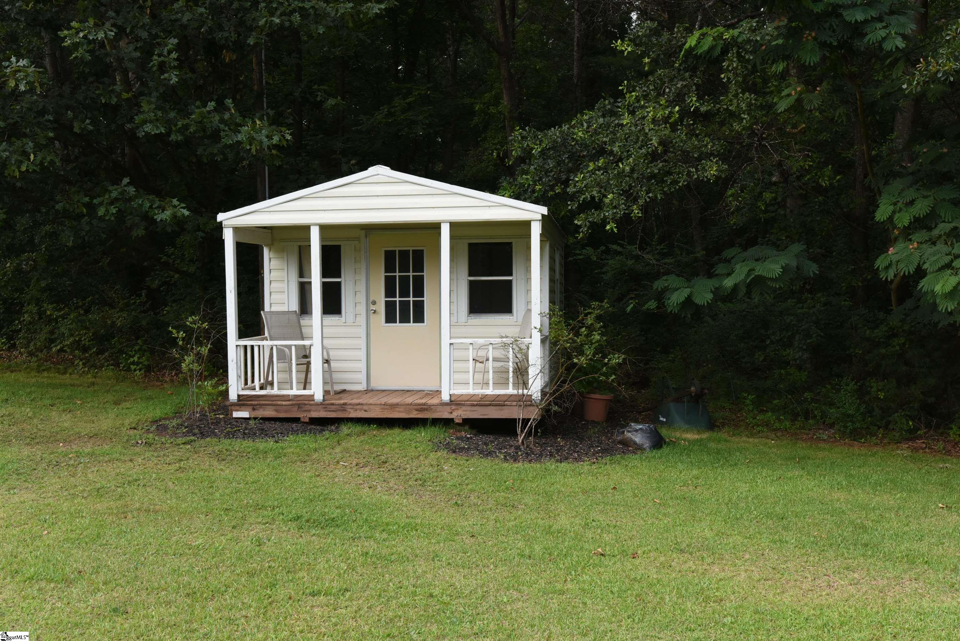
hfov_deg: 54.4
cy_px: 320
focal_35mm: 35
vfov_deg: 37.9
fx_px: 934
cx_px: 480
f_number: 10
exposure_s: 1/400
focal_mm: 35
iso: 1250
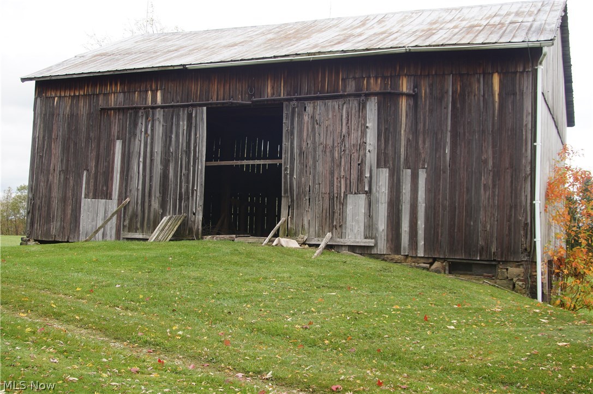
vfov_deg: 31.8
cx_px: 296
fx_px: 691
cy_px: 197
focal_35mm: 42
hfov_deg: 46.4
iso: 100
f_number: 7.1
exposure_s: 1/80
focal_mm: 28
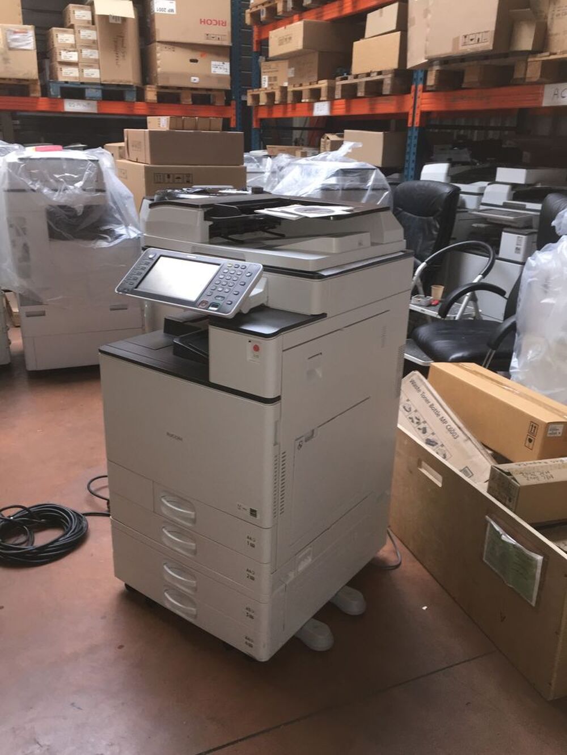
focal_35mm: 29
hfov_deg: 48.2
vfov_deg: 61.7
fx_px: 633
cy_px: 378
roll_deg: -0.8
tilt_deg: -19.0
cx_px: 284
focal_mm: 4.15
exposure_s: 1/33
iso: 80
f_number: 2.2
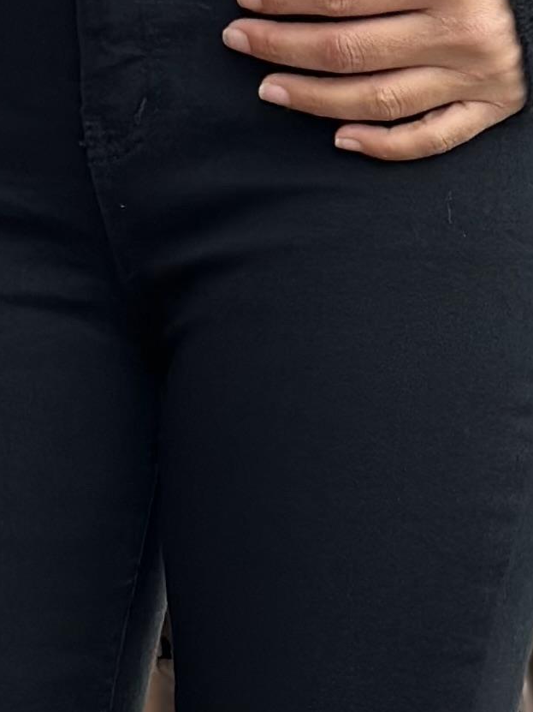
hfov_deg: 6.4
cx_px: 161
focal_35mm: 233
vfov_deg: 8.3
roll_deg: -3.4
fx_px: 4785
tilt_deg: -3.6
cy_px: 1032
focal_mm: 6.86
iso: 80
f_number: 1.78
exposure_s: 1/304
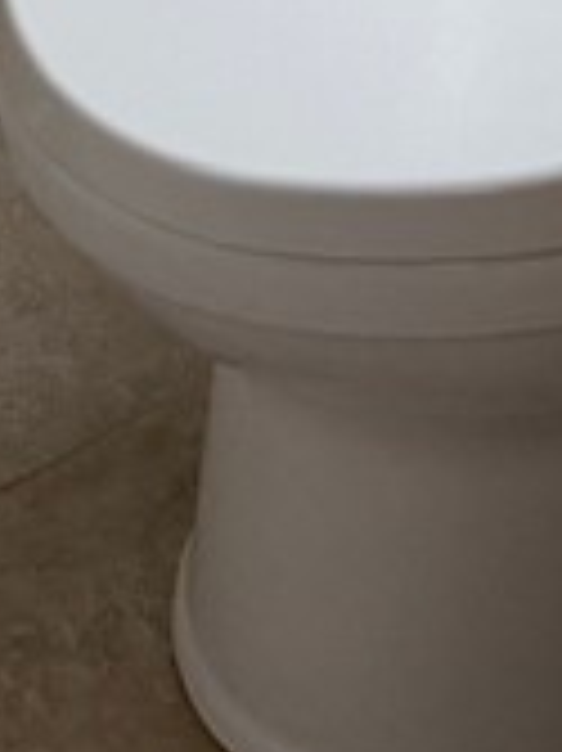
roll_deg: -0.8
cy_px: -1135
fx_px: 3186
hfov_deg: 10.0
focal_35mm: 147
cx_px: 0
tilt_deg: -22.6
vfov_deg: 11.0
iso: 250
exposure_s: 1/60
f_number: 1.78
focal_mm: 6.76
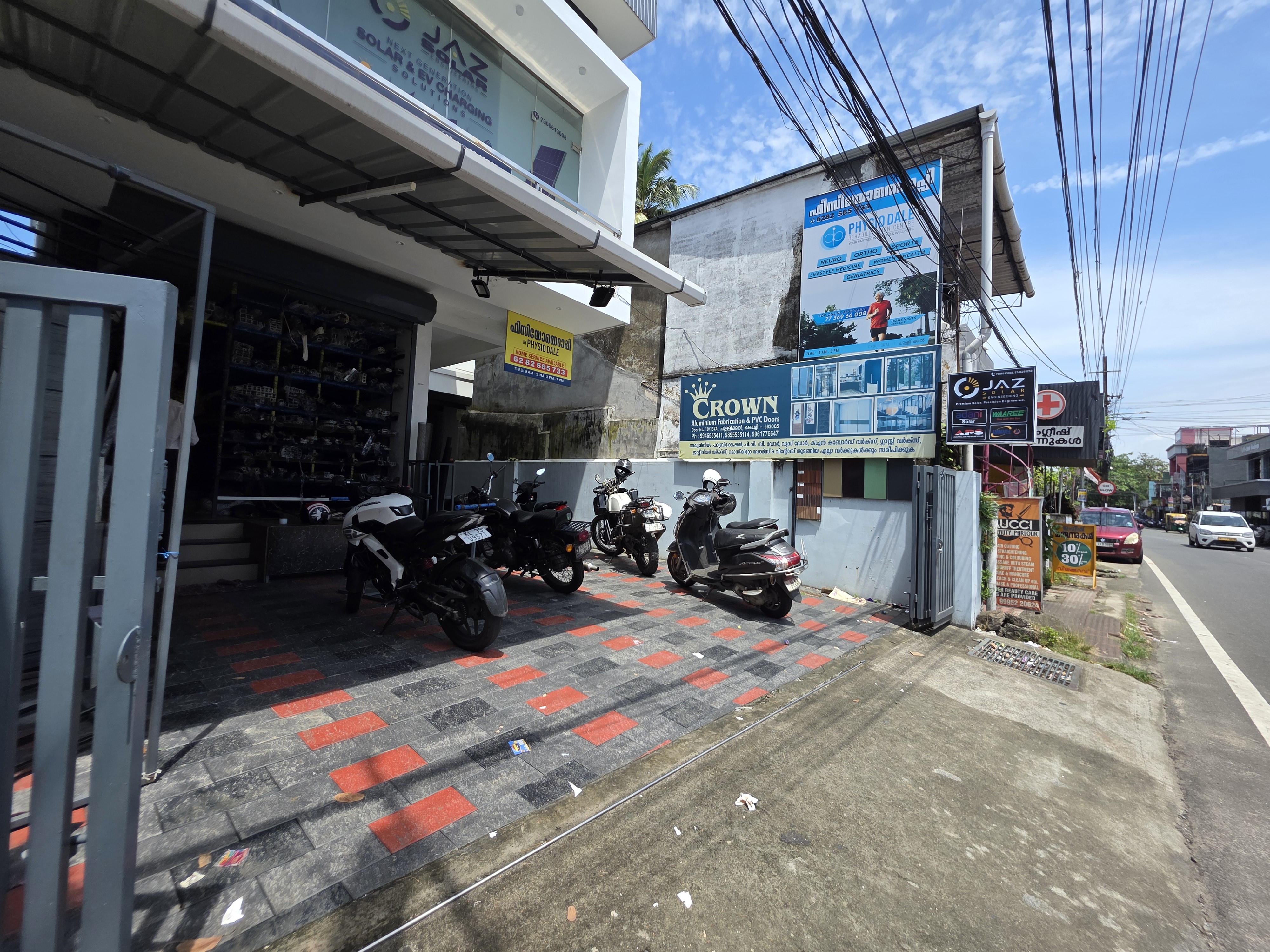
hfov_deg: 106.2
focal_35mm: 13
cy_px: 476
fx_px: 477
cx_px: 635
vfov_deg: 89.9
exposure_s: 1/1255
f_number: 1.9
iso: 40
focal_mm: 2.2
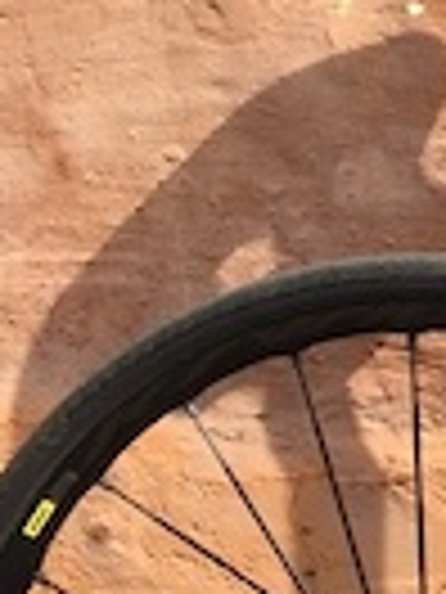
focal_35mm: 176
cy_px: 266
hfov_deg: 7.5
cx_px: 1297
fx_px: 3023
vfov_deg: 11.2
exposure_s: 1/1582
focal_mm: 4.15
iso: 32
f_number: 2.2
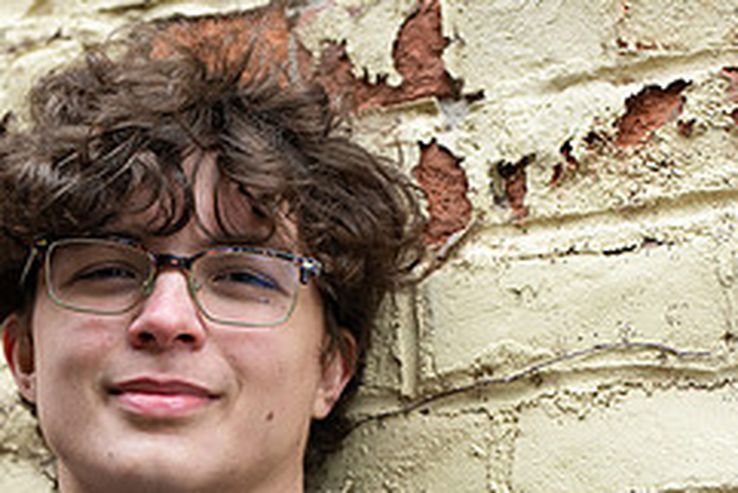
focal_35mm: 237
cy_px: 440
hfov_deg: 8.7
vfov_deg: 5.8
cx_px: 178
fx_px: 4861
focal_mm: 85
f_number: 3.5
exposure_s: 1/125
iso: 160
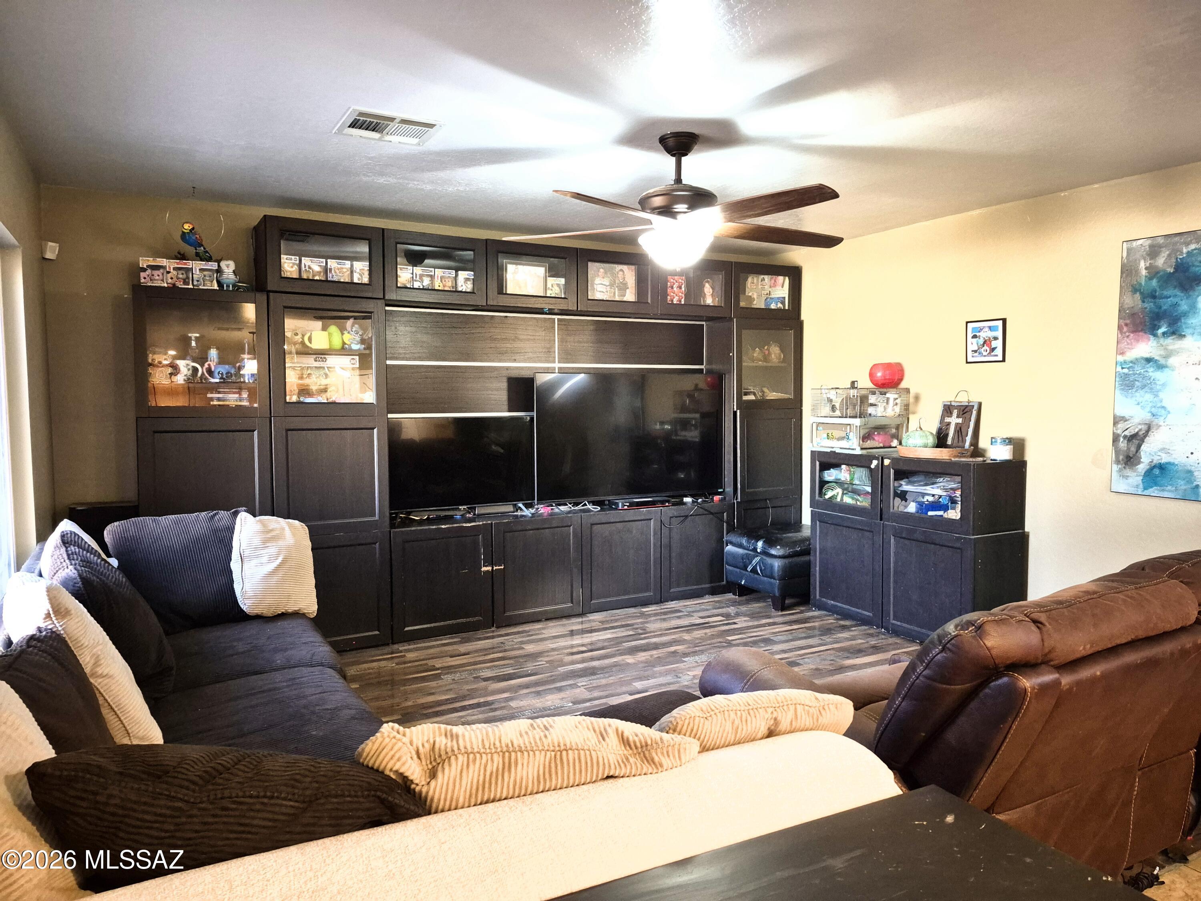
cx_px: 600
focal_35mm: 23
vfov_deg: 58.9
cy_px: 450
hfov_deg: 73.9
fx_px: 798
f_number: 1.8
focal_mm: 5.4
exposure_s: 1/40
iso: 1600
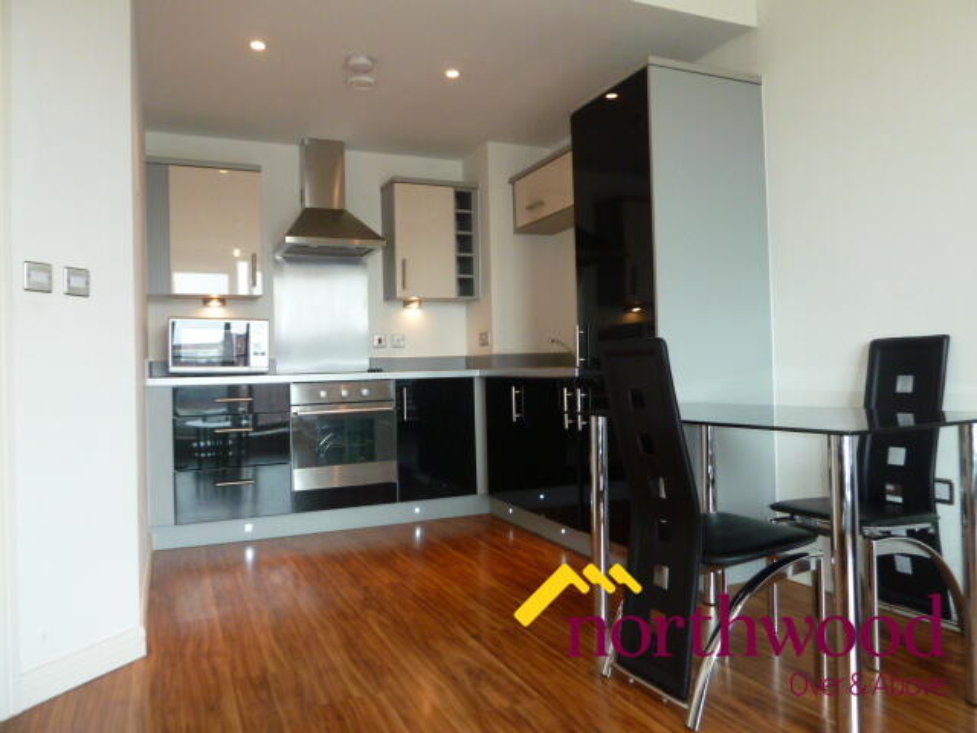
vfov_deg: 54.9
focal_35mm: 25
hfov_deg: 69.4
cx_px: 488
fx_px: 706
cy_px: 366
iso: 250
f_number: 3.3
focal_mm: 4.1
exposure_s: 1/30
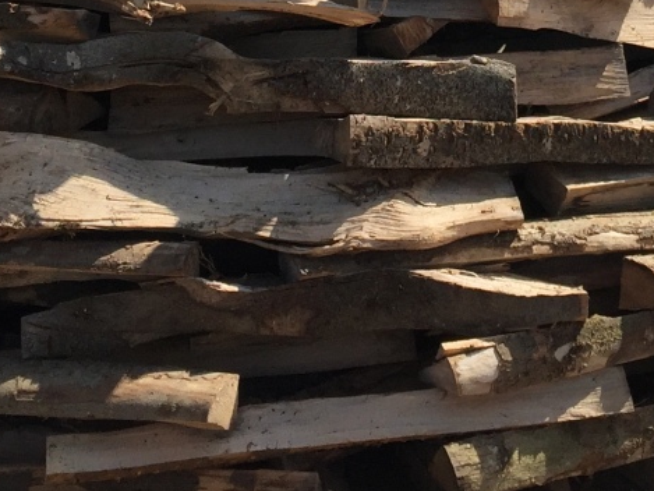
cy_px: -183
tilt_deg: -4.7
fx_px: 1871
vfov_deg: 14.2
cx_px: 428
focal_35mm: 99
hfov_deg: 19.8
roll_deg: +1.2
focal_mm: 4.15
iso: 32
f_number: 2.2
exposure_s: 1/2198
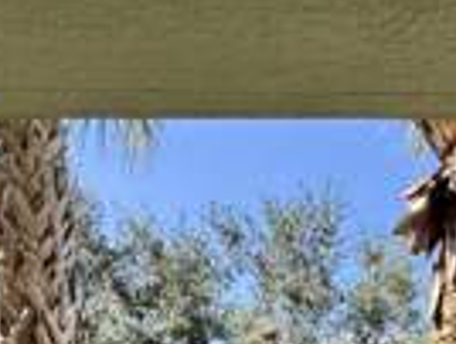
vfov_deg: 21.2
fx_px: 660
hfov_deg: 36.4
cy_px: 594
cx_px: 385
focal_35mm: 50
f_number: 2.2
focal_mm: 2.22
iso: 40
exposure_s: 1/392
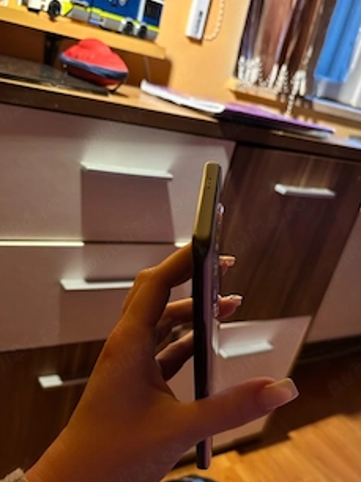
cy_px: 254
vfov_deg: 54.0
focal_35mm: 34
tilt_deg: -21.3
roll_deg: -15.4
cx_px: 164
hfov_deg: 41.7
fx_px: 473
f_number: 1.6
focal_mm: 5.96
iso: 500
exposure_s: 1/33
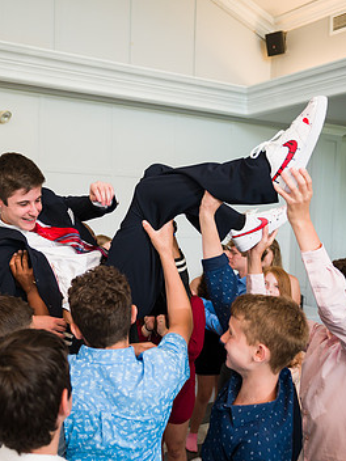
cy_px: 241
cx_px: 115
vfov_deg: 49.0
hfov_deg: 37.3
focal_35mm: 38
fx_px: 506
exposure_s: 1/200
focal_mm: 24
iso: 400
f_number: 3.2
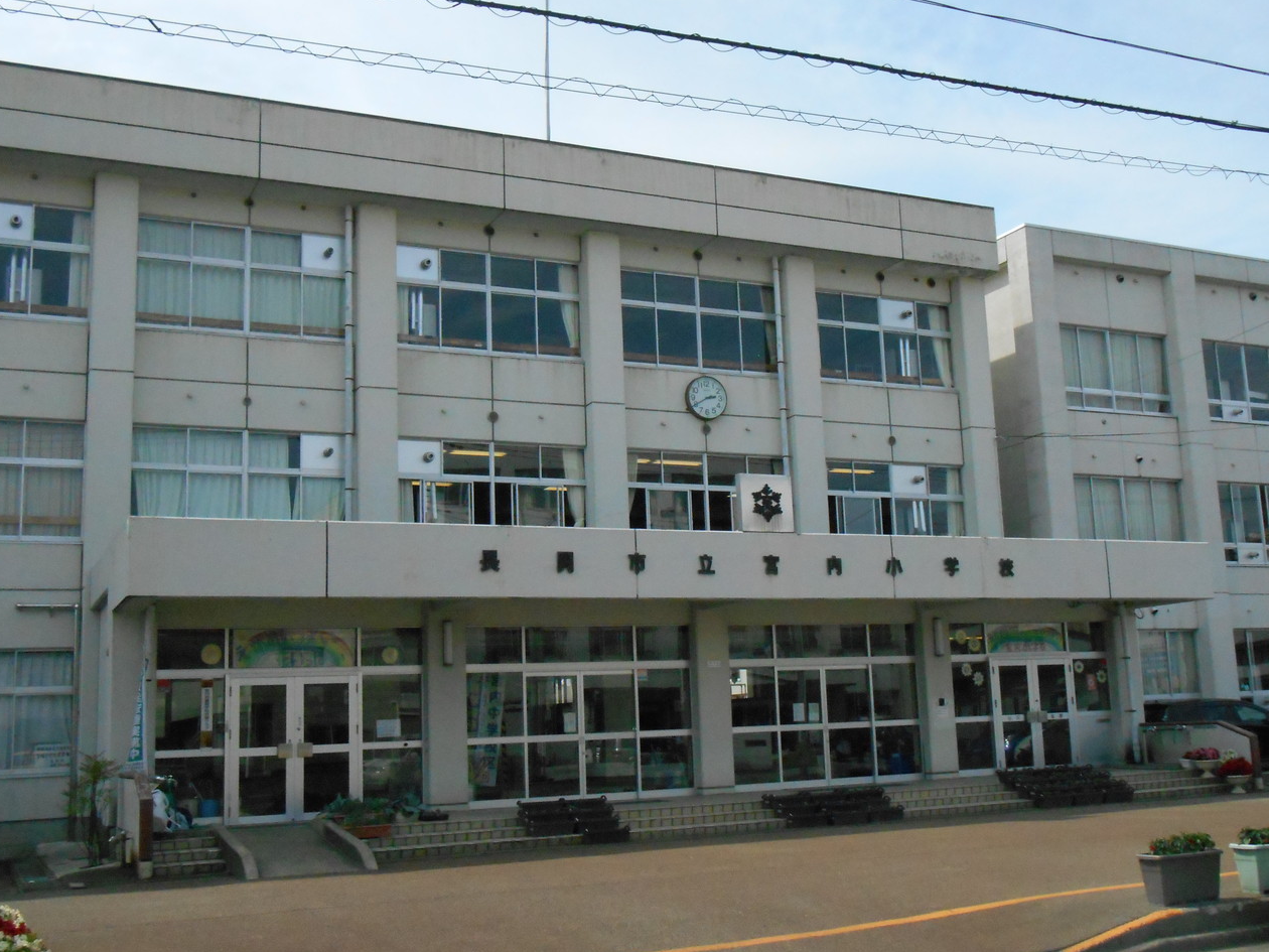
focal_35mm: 40
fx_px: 1466
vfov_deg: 36.0
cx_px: 697
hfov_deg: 46.7
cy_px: 467
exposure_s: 1/640
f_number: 11.8
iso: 720
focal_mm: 6.3
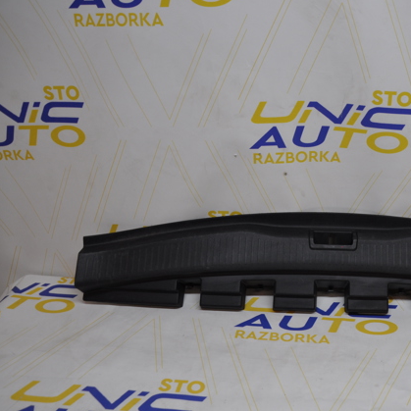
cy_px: 206
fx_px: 470
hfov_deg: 45.6
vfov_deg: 47.2
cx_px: 308
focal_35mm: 35
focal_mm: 18
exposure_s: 1/100
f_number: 5
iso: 640
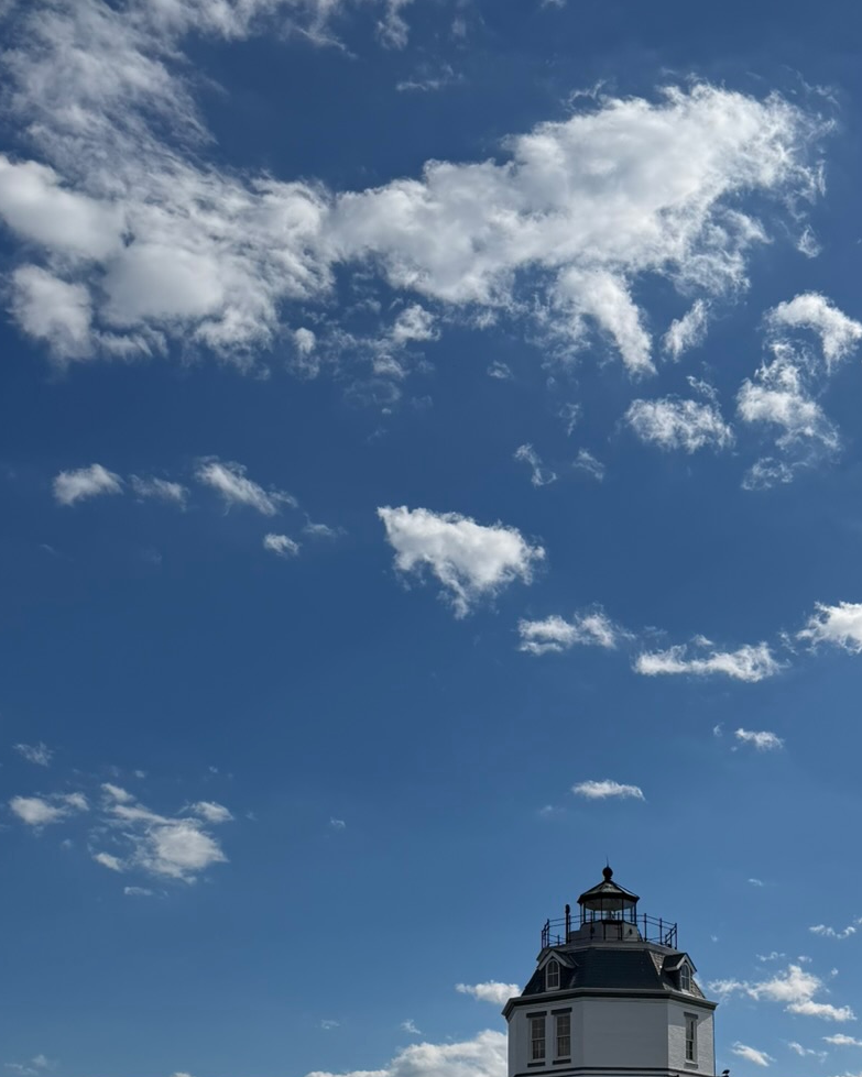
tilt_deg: +9.6
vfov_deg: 35.6
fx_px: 1563
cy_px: 983
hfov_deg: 30.3
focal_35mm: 49
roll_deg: -0.3
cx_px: 655
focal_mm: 6.76
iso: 80
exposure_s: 1/14286
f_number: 1.78
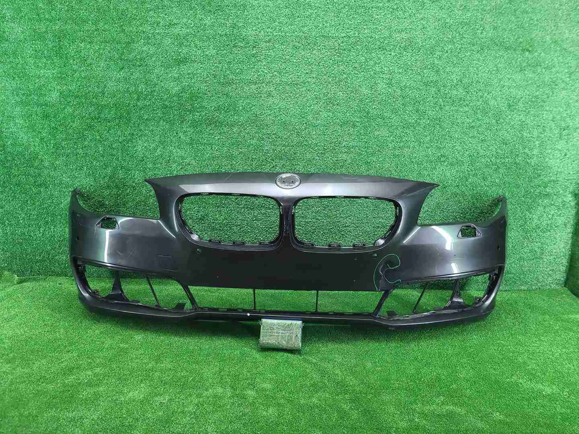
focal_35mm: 26
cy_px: 217
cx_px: 290
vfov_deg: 53.1
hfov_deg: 67.3
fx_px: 435
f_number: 1.8
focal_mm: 5.4
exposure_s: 1/50
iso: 273
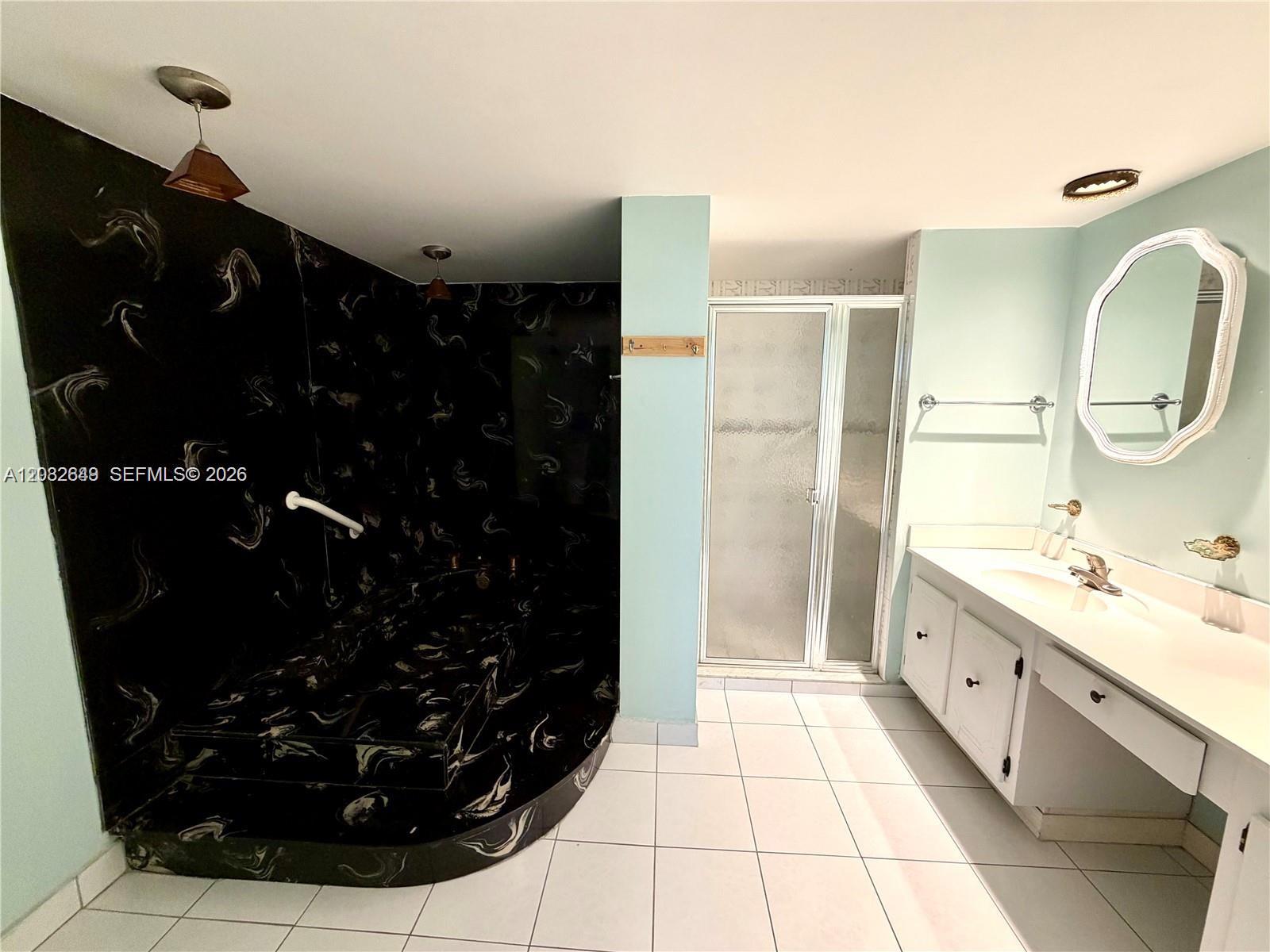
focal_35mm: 14
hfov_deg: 102.1
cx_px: 635
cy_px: 476
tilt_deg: -9.0
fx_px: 514
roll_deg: +0.4
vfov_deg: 85.7
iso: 160
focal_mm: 2.22
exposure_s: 1/60
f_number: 2.2
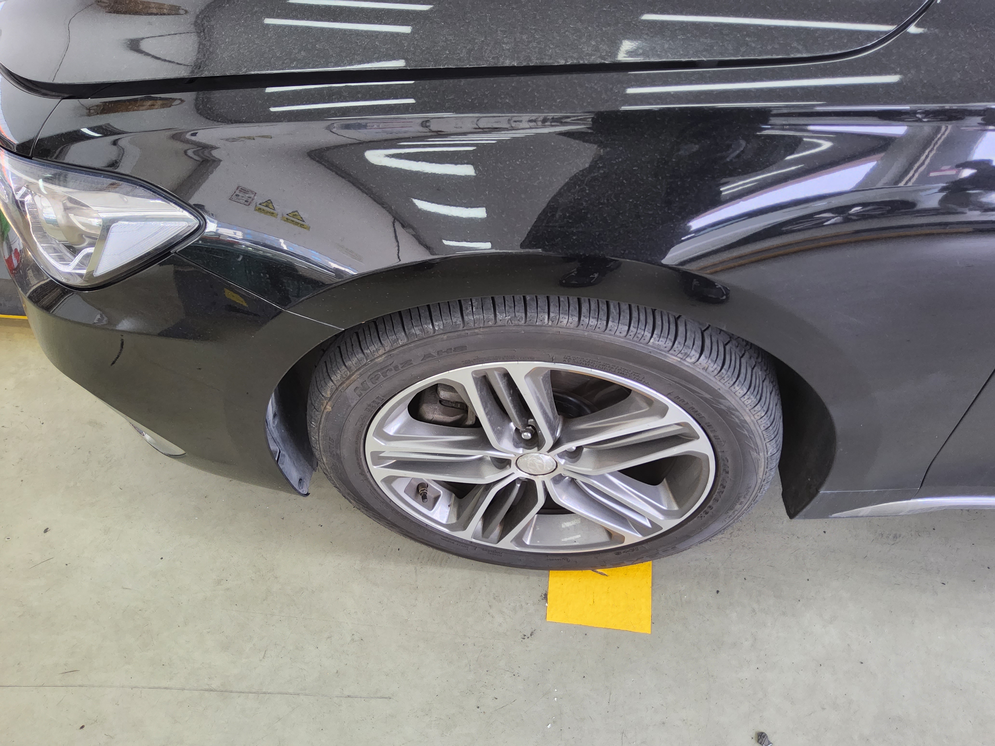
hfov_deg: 69.4
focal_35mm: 25
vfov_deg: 54.9
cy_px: 373
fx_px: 719
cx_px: 498
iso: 125
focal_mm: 3.08
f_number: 2
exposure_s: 1/100
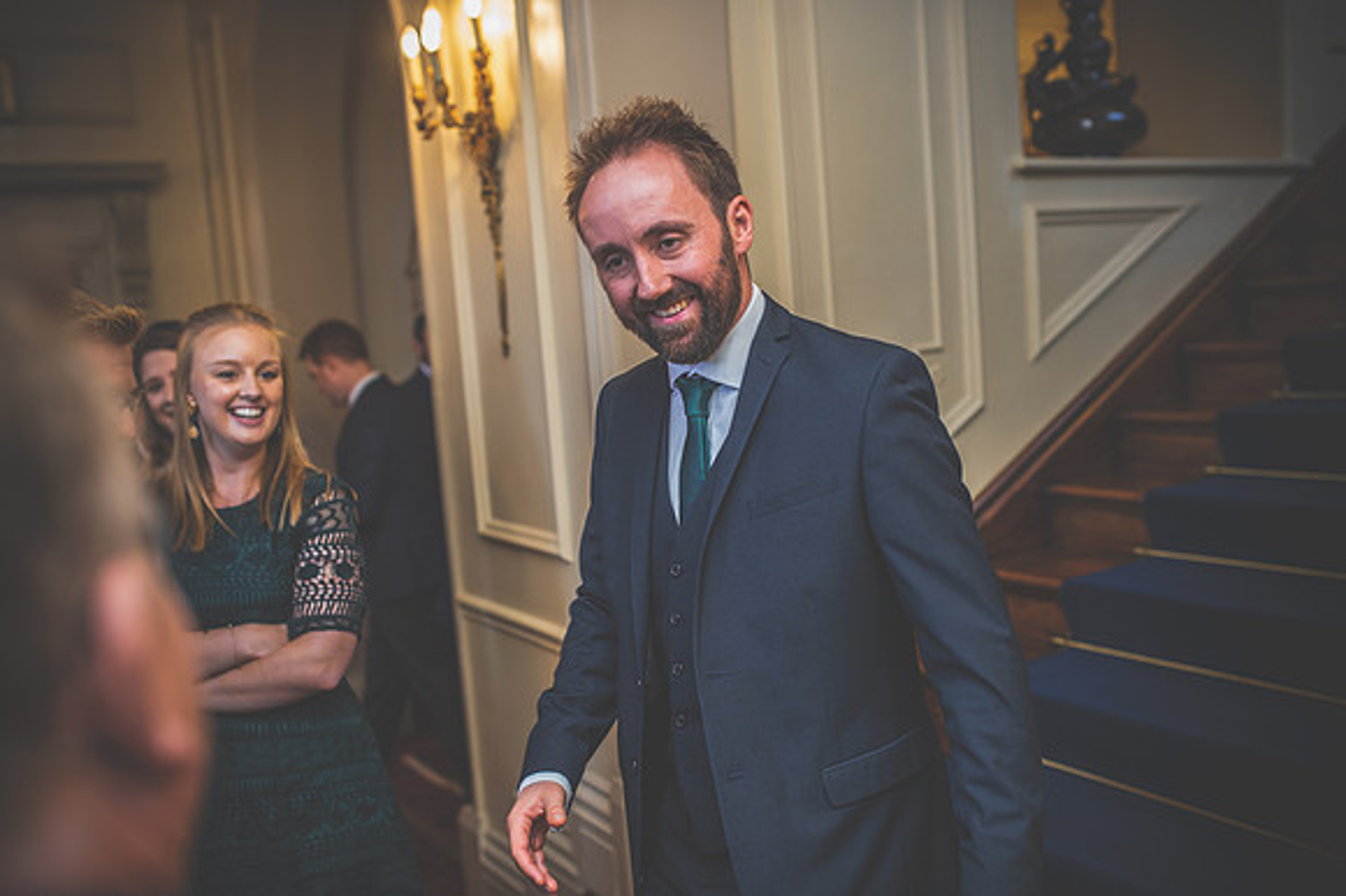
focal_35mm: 35
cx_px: 673
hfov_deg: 54.5
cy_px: 448
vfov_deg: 37.8
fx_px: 1308
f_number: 2.5
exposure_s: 1/100
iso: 250
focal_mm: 35
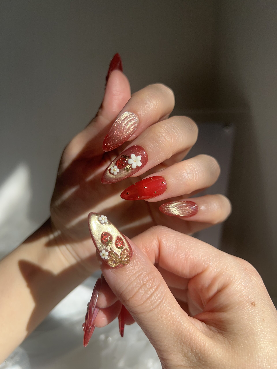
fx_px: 277
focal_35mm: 26
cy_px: 184
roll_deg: +0.3
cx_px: 138
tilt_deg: -13.2
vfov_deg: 67.3
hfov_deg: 53.1
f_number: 1.5
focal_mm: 5.7
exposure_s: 1/2252
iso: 50
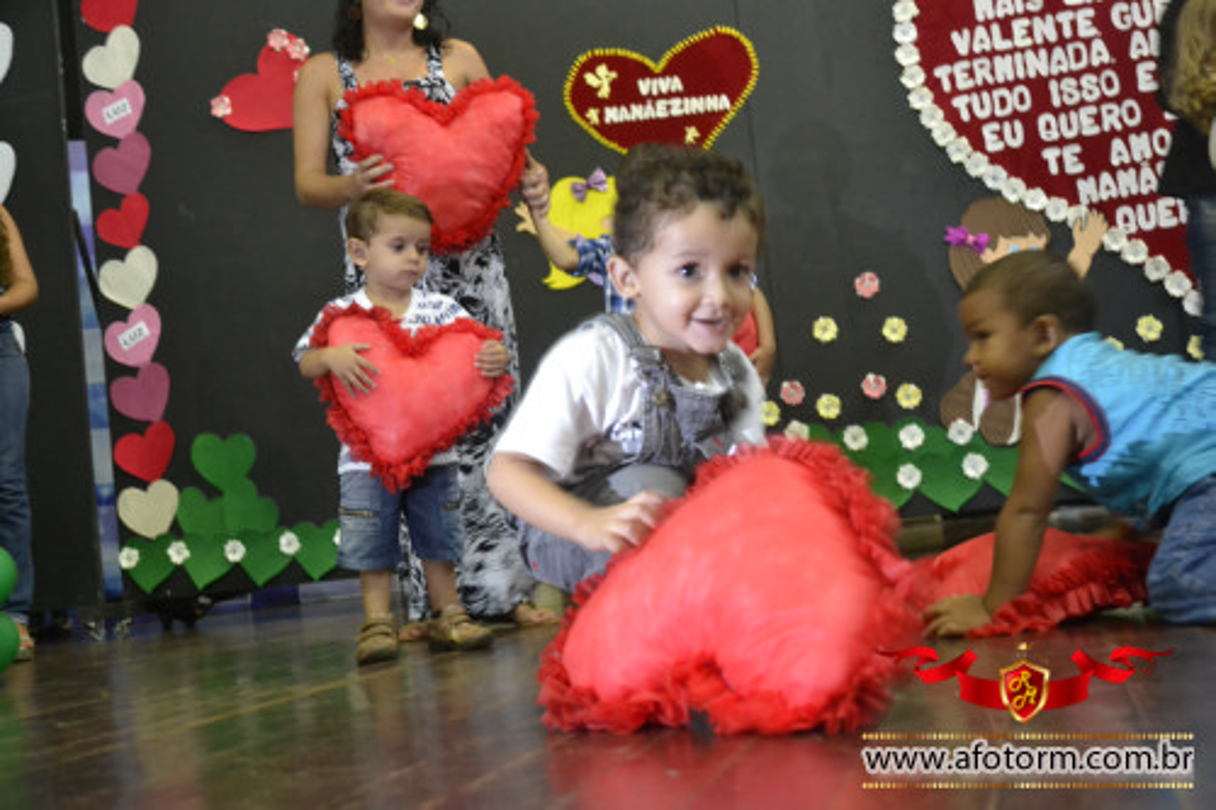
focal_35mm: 48
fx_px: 1621
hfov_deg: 41.1
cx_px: 608
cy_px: 405
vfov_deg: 28.1
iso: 3200
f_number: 4.5
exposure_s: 1/20
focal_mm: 32
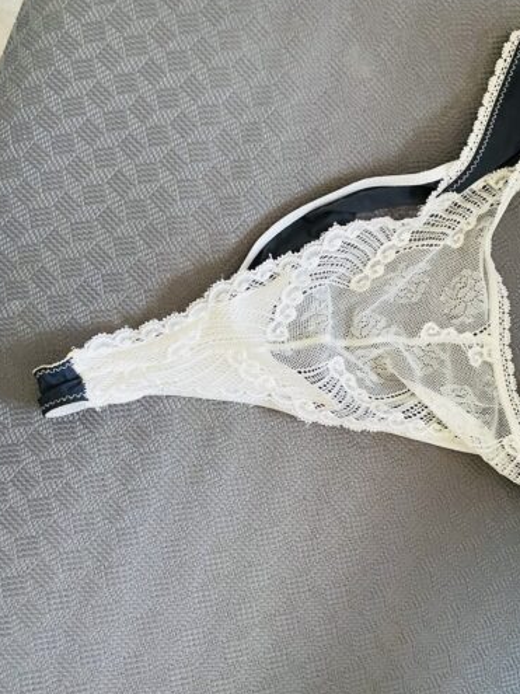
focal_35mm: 35
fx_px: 701
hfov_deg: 40.3
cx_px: 341
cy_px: 361
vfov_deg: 52.6
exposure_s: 1/37
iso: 640
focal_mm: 4.25
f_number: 1.8
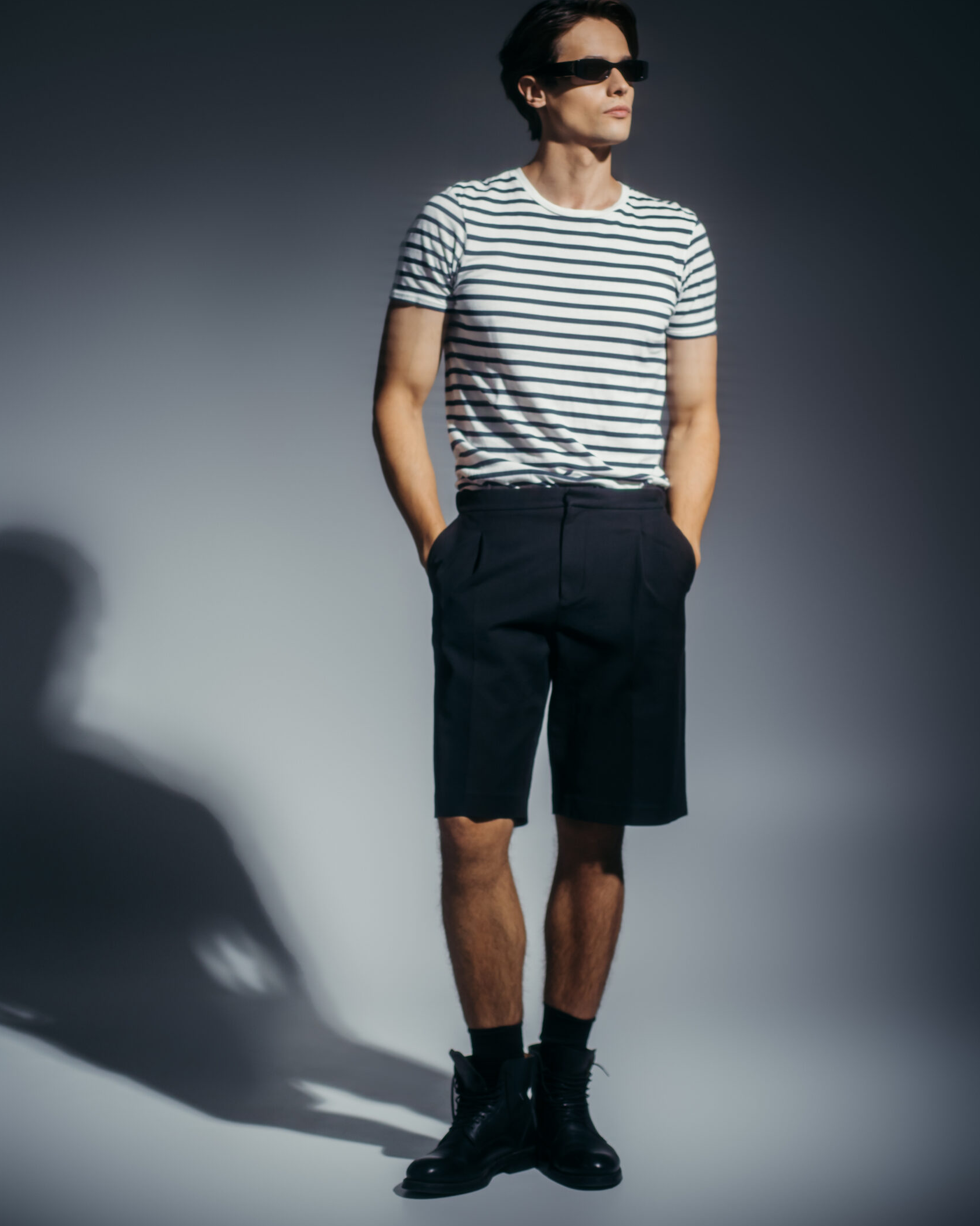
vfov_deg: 32.9
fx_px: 2067
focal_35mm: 57
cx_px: 489
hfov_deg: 26.7
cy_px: 508
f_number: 2.5
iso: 500
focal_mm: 50
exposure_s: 1/400
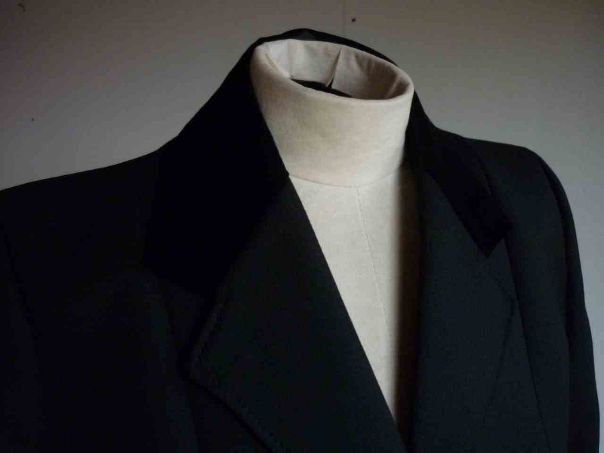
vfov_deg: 42.9
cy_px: 226
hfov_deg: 55.4
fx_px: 576
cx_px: 302
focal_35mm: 33
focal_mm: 5.5
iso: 400
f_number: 2.8
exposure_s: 1/10
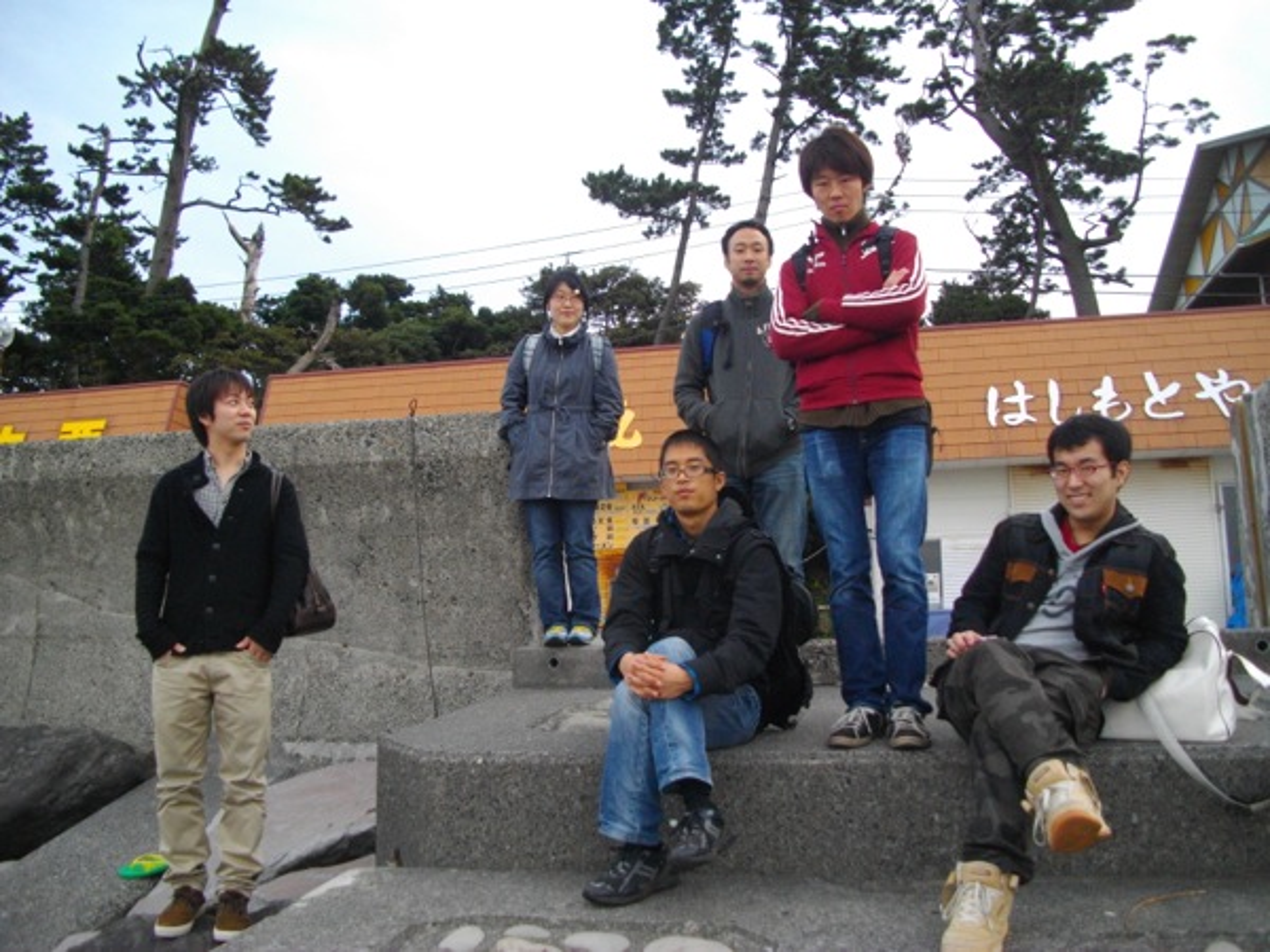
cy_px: 476
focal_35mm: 31
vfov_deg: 45.4
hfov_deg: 58.4
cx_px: 635
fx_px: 1137
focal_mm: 5.7
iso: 200
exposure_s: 1/50
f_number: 2.9
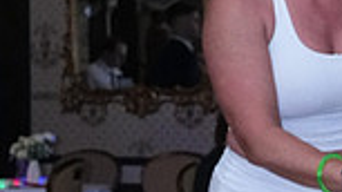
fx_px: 1841
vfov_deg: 5.9
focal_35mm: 203
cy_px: 319
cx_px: 412
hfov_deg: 10.4
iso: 5000
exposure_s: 1/200
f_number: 7.1
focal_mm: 34
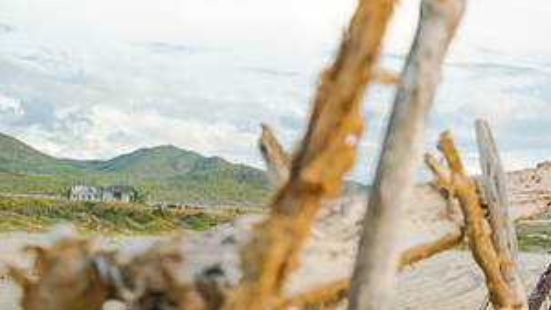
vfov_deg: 17.0
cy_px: 205
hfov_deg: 28.2
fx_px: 1038
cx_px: 531
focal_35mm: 71
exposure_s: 1/500
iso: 200
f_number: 4.5
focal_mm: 35
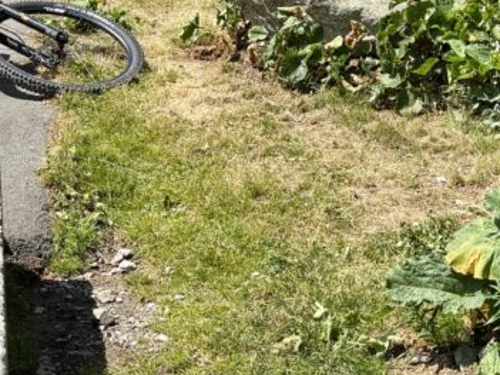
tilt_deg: -8.5
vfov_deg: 16.4
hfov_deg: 21.6
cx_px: 74
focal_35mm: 89
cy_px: 38
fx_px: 1285
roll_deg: +0.4
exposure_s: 1/2933
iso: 50
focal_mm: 5.96
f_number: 1.6
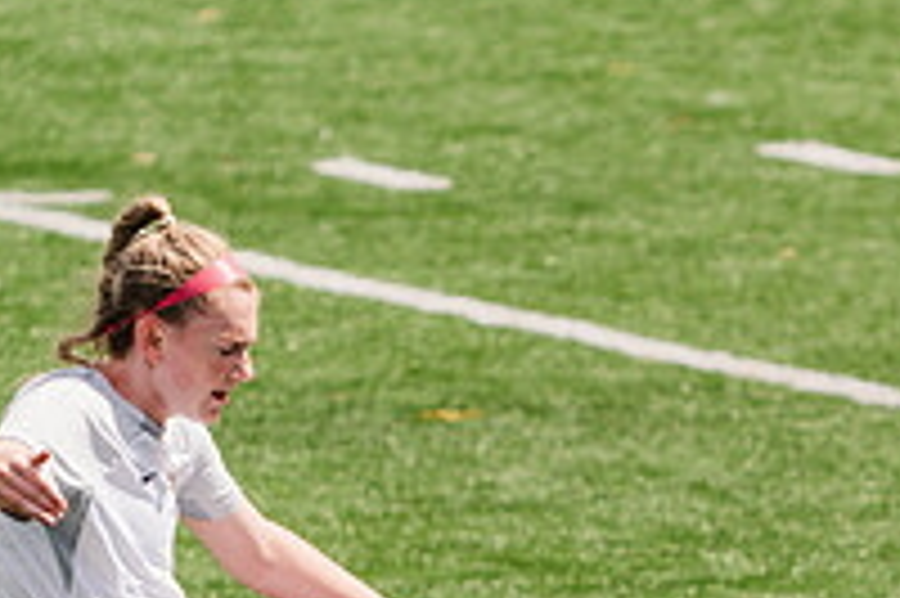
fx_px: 31723
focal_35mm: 1270
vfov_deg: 1.1
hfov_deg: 1.6
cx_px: 843
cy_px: 680
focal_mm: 382
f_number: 6.3
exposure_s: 1/1600
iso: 320
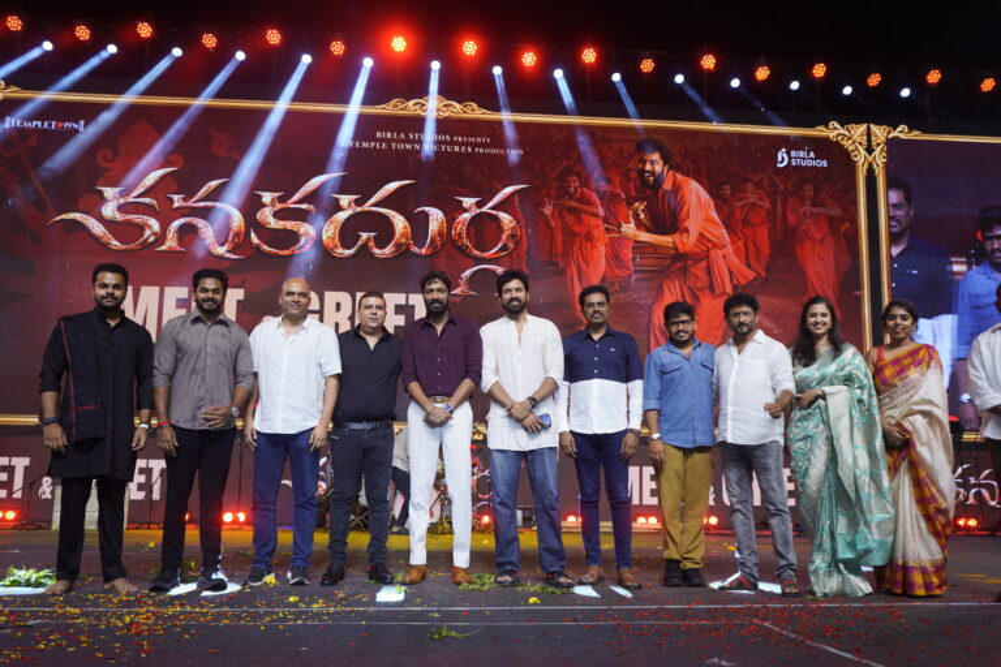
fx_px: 862
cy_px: 334
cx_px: 500
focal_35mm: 31
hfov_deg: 60.3
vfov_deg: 42.3
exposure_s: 1/160
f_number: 3.5
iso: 200
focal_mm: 31
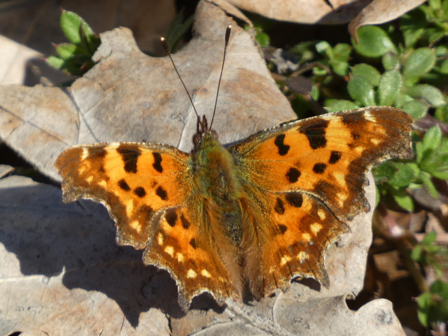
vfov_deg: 1.5
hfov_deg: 2.0
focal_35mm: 1000
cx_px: 224
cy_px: 168
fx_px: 12944
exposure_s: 1/125
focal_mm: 179.2
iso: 80
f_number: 5.6
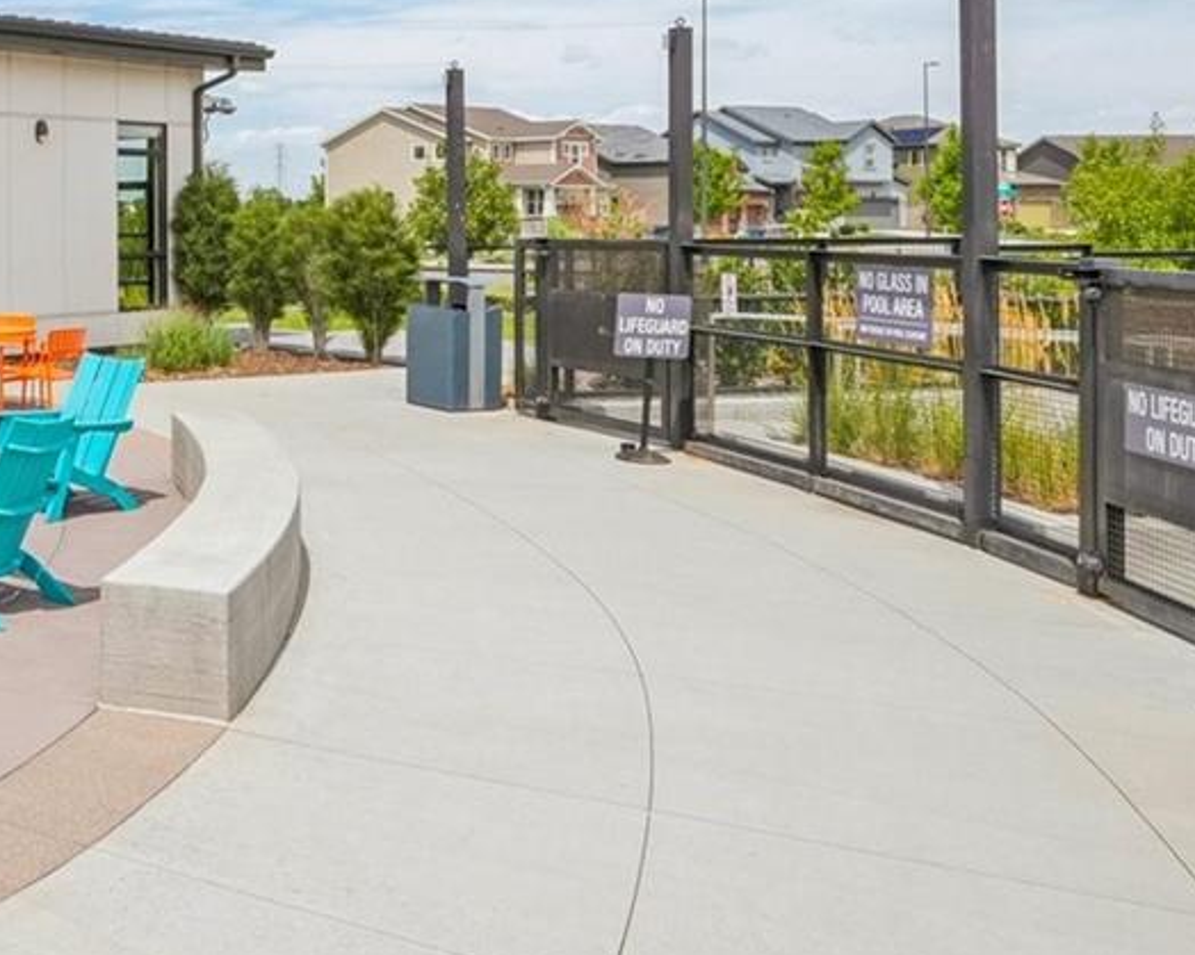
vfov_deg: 34.0
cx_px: -146
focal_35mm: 43
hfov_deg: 35.9
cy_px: 214
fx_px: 1521
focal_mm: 10
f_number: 8
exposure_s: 1/1600
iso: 800
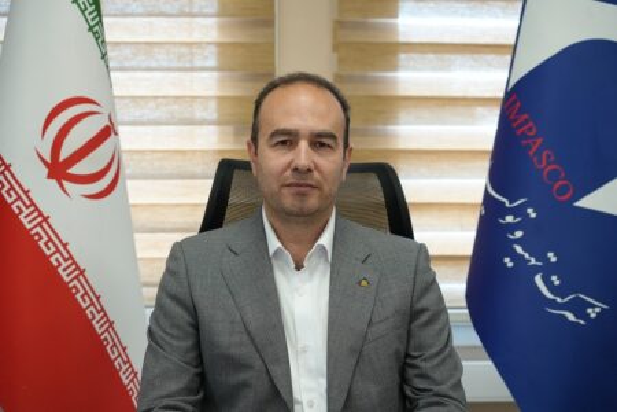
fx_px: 1285
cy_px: 206
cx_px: 308
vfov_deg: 18.2
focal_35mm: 75
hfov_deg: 27.0
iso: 1000
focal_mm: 75
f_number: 4
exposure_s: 1/160
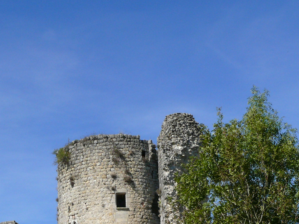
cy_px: 254
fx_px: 726
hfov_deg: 23.2
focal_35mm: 84
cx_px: 117
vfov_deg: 16.9
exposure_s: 1/400
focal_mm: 7.4
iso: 100
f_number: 7.1
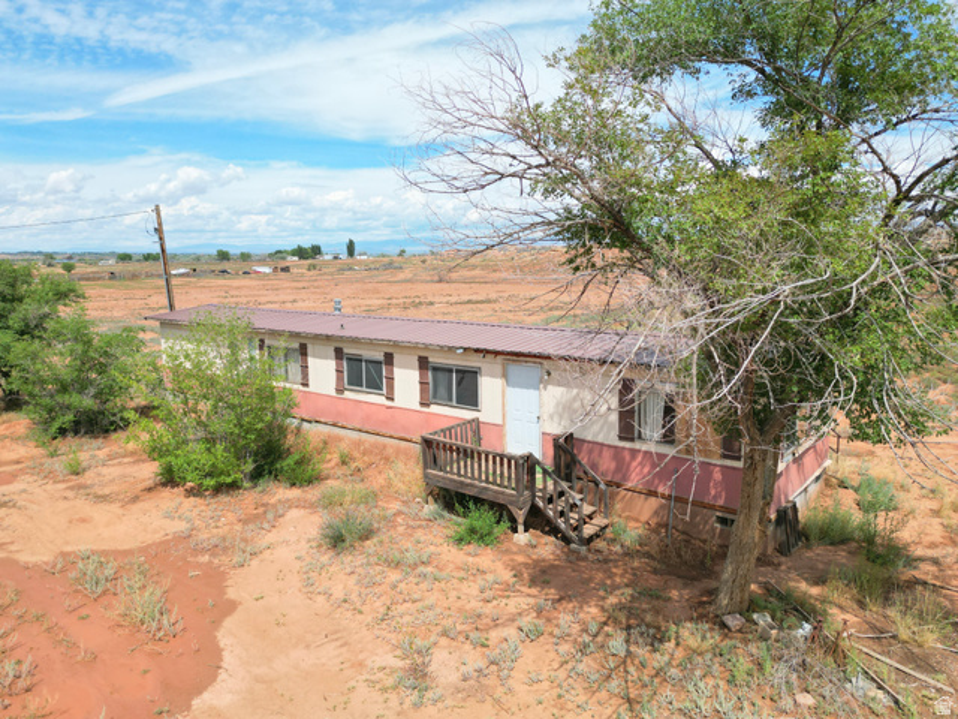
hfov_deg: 71.6
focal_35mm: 24
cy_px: 360
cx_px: 479
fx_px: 664
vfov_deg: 56.8
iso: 140
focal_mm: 6.72
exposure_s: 1/4000
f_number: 1.7
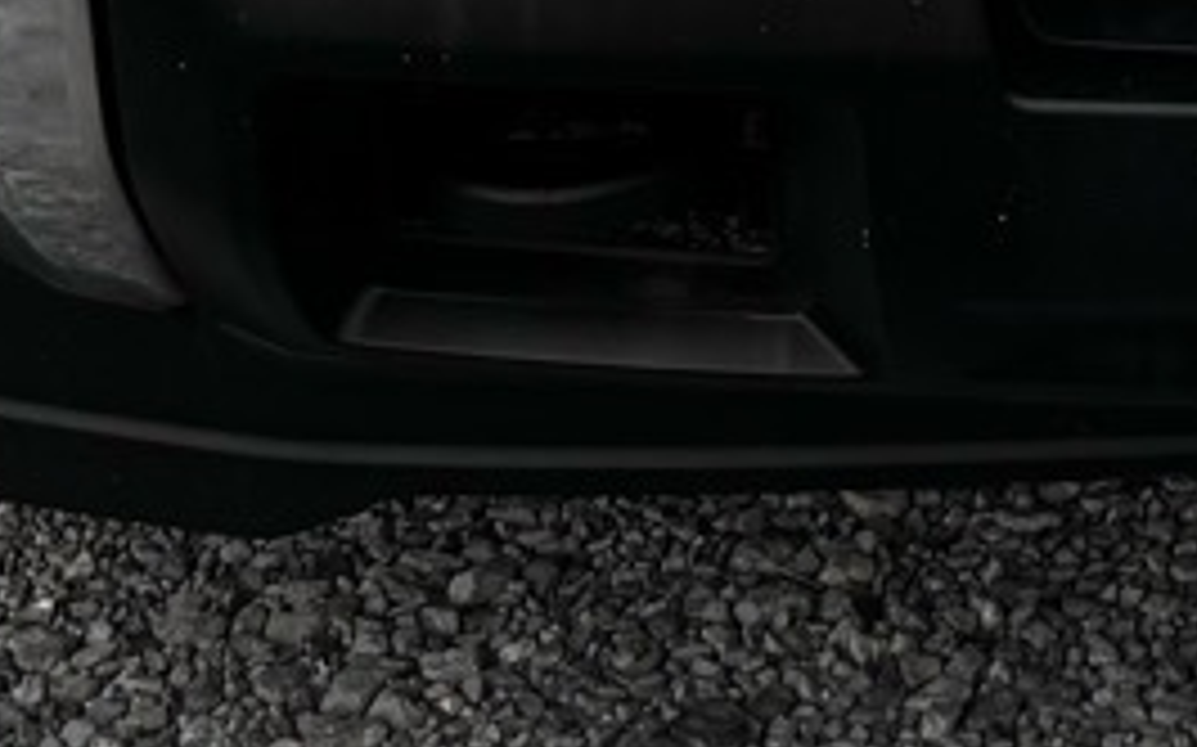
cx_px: 1876
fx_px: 4989
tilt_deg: -12.1
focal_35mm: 153
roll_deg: +2.2
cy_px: -1224
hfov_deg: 12.9
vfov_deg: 7.8
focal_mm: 6.76
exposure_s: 1/428
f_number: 1.78
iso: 80
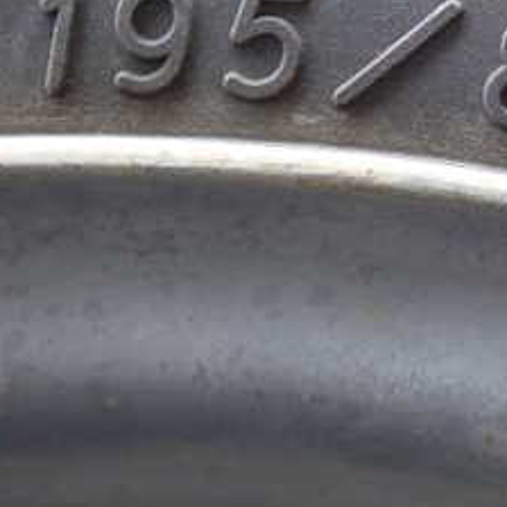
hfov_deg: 17.4
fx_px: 1607
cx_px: 545
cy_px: 70
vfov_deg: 17.7
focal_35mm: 97
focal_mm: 7.31
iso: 200
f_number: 2.8
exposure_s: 1/40
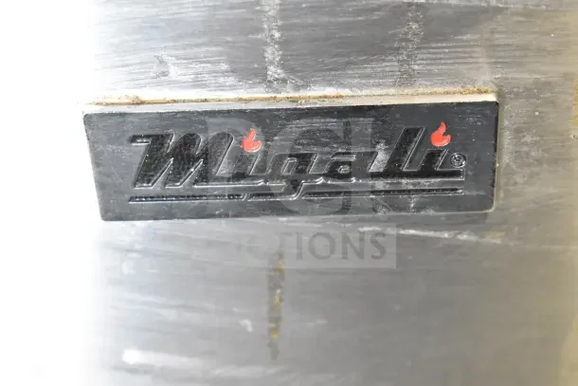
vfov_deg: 16.6
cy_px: 193
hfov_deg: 24.6
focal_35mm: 82
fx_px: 1325
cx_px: 289
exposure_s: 1/125
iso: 6400
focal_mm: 55
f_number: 5.6
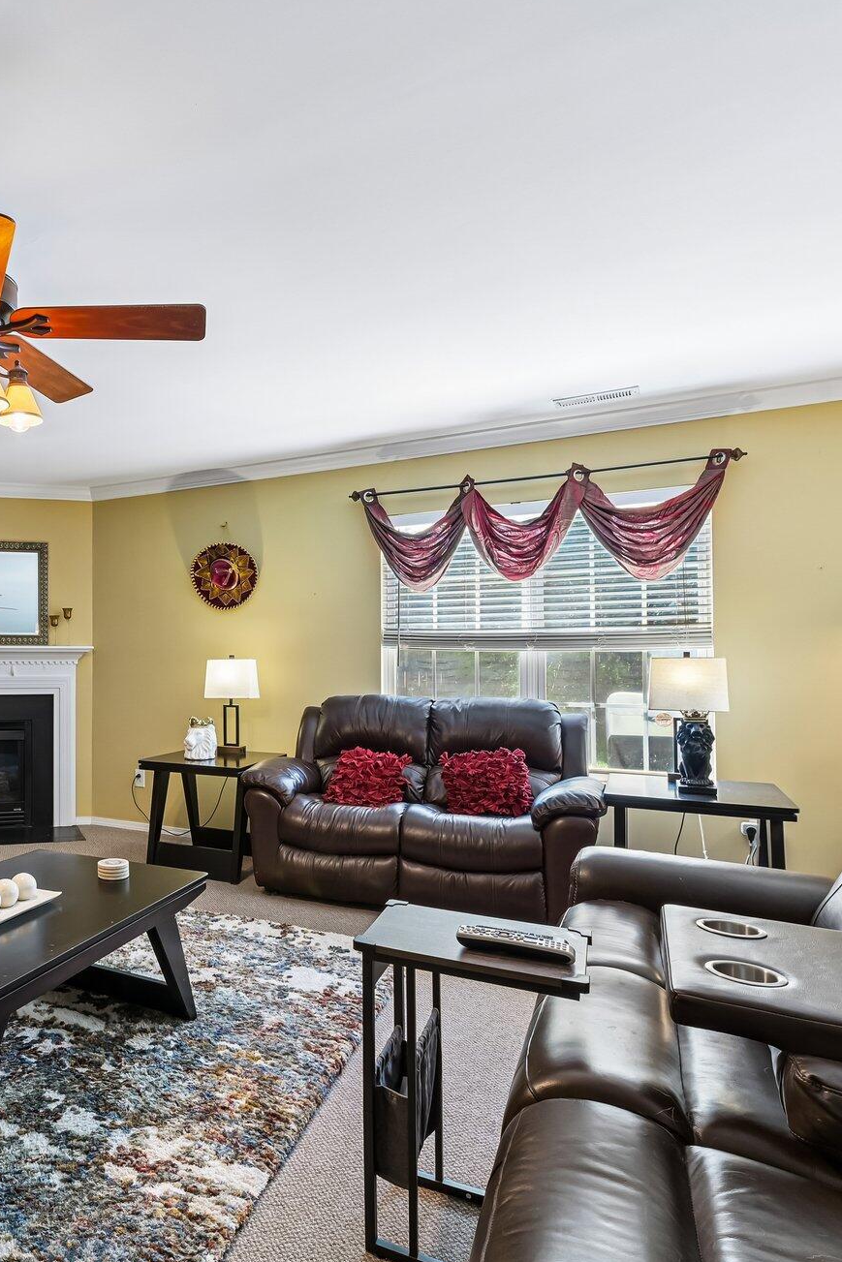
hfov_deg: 52.7
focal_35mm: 22
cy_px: 648
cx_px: 144
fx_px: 772
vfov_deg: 78.6
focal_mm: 14
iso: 200
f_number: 9
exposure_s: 1/3.33
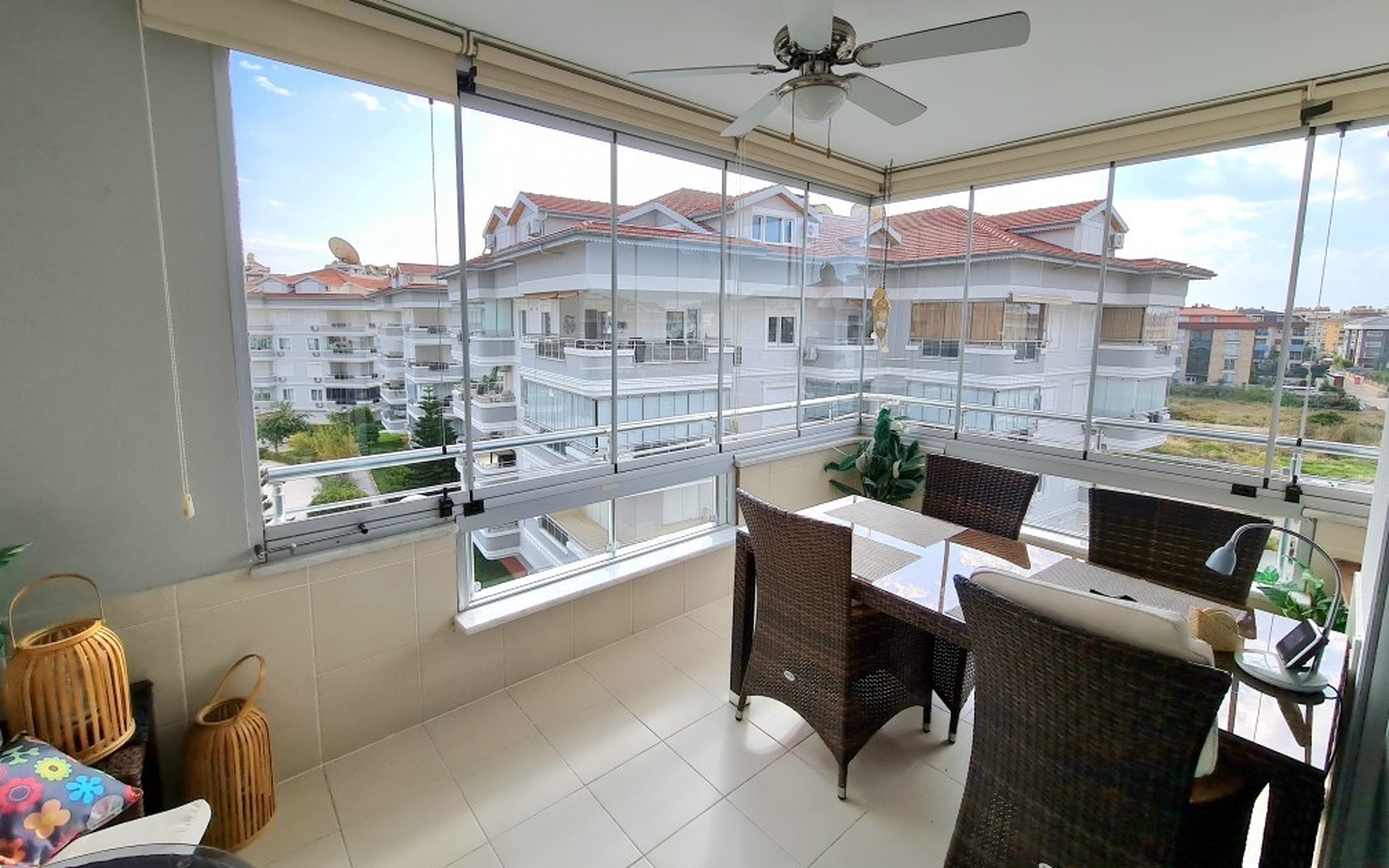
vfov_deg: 78.4
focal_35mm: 14
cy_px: 393
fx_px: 530
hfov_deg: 105.3
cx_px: 690
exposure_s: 1/1429
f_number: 2.2
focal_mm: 2.2
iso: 64
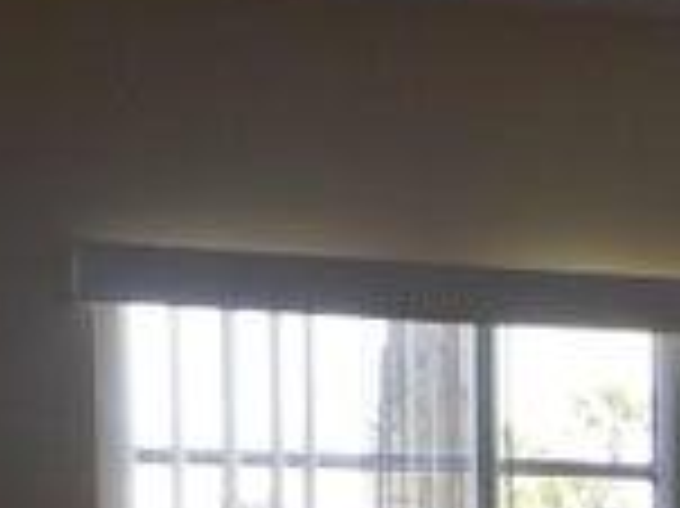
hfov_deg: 14.2
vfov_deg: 11.1
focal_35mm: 127
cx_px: 1117
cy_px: 796
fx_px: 2493
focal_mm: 4.1
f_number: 3.3
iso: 125
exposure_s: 1/80
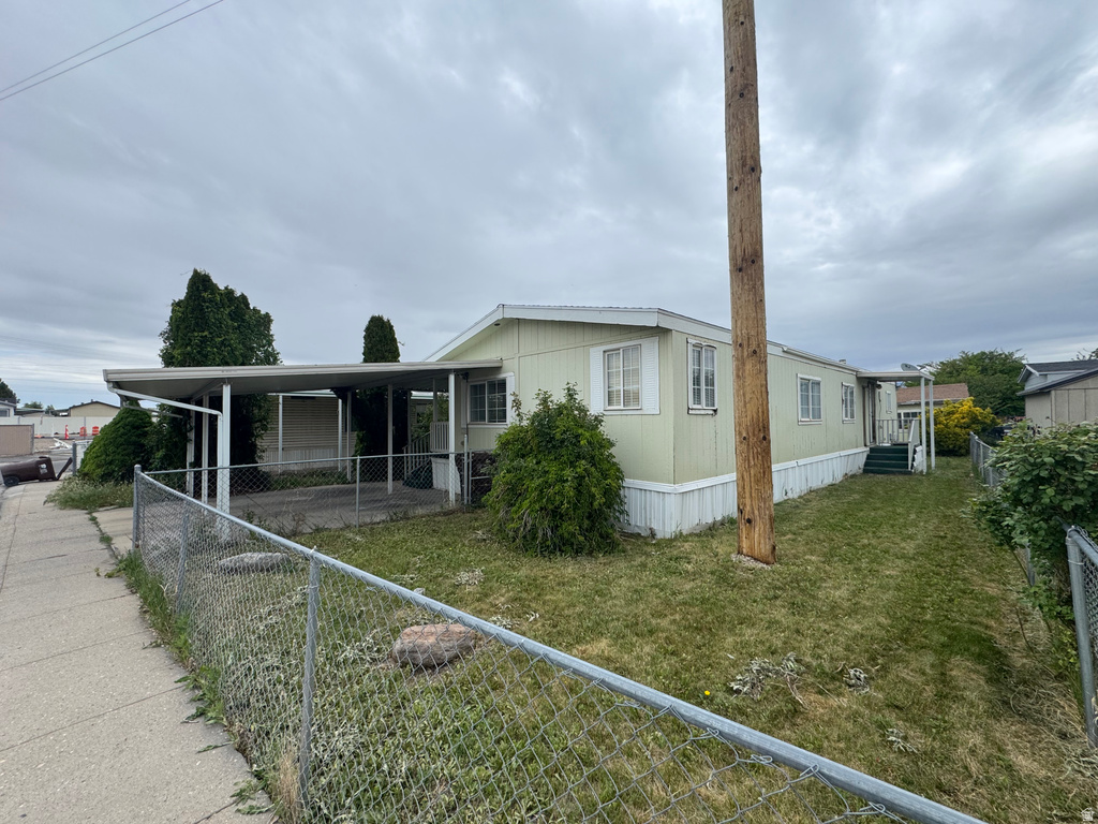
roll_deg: +0.9
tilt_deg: +1.9
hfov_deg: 102.1
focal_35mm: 14
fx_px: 444
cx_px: 549
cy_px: 412
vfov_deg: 85.7
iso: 50
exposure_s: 1/1420
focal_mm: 2.22
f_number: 2.2
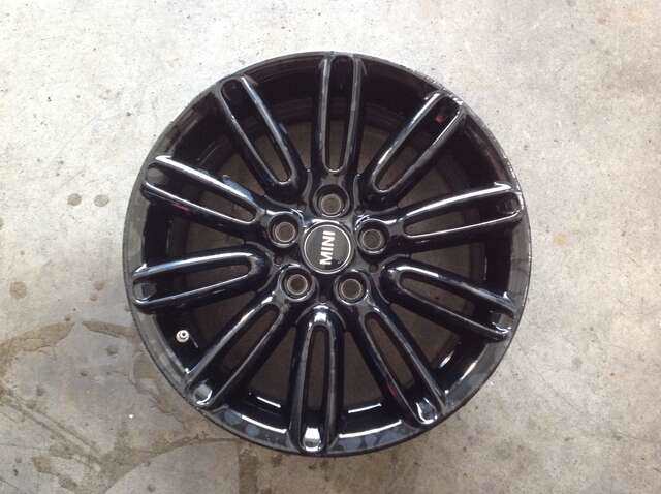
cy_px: 247
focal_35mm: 35
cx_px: 330
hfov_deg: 52.7
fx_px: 667
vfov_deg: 40.6
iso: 160
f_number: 2.4
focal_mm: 4.28
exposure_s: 1/15
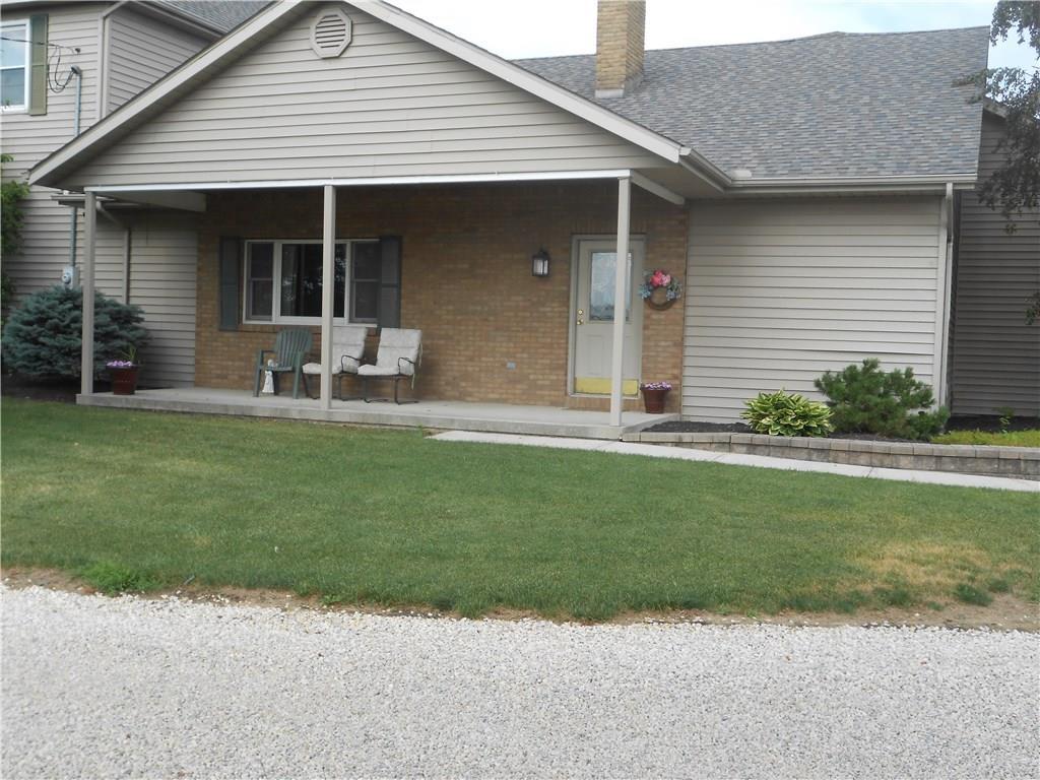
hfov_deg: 49.0
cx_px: 520
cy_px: 390
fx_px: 1142
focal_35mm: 38
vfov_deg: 37.7
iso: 80
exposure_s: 1/250
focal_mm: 6.8
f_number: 4.2
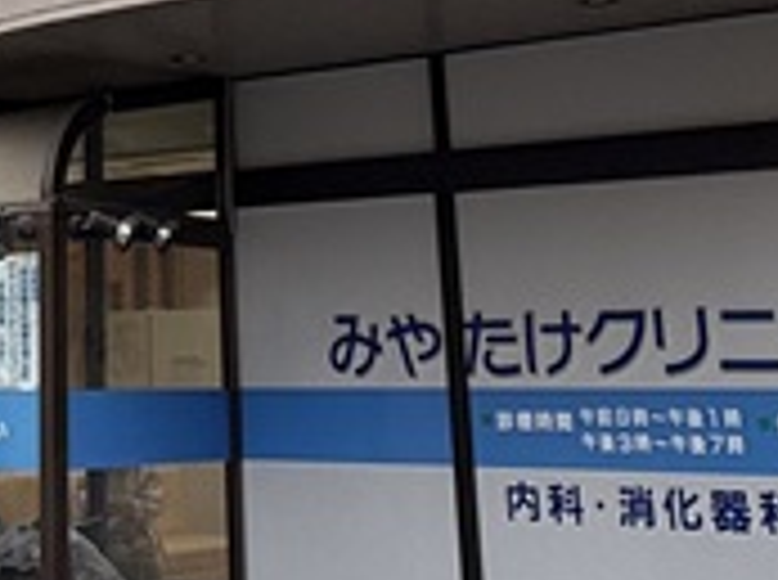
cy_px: -171
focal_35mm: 77
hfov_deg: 24.6
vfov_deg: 17.9
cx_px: 63
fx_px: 1727
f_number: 2.2
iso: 64
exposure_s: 1/142
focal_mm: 2.22
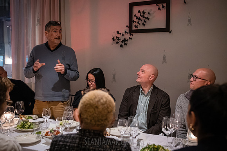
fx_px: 232
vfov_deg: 36.1
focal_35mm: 37
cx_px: 117
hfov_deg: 52.2
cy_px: 76
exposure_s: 1/125
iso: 16000
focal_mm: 35
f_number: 2.8
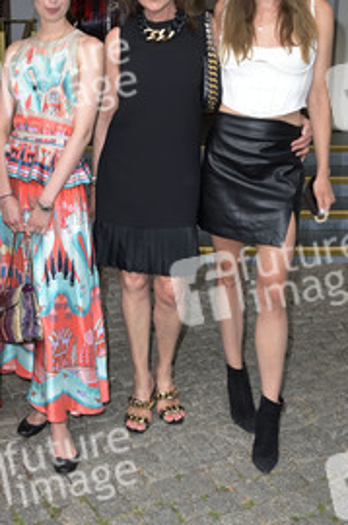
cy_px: 183
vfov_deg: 42.3
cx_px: 93
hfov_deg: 28.8
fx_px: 670
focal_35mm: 46
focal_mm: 31
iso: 640
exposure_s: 1/250
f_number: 5.6
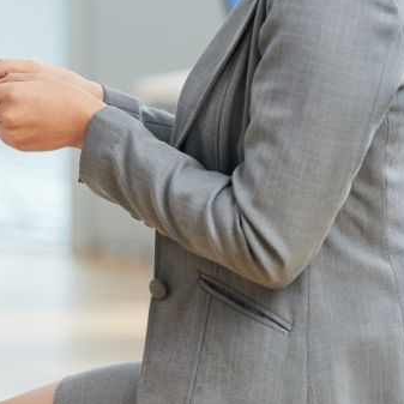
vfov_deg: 5.7
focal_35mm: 308
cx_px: -192
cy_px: 224
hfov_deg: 5.6
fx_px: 4067
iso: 200
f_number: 4
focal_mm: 122
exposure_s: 1/180
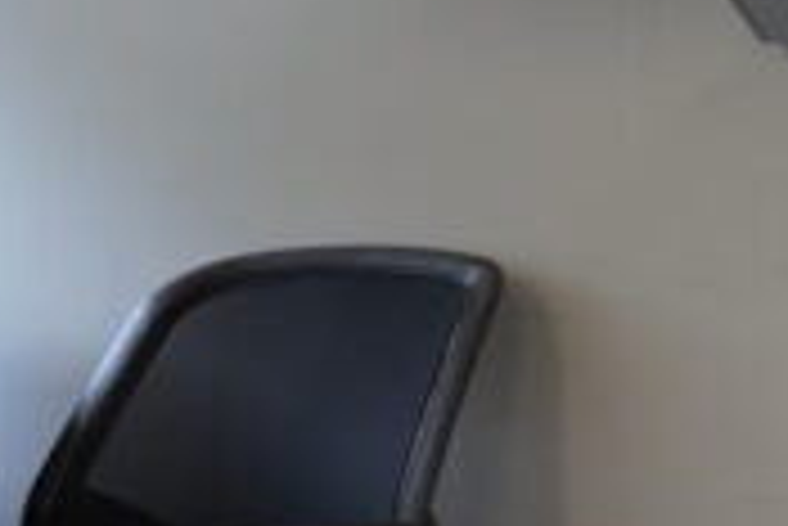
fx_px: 2563
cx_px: 1941
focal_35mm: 117
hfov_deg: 12.9
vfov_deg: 11.4
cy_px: -155
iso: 640
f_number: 4
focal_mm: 20
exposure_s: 1/160
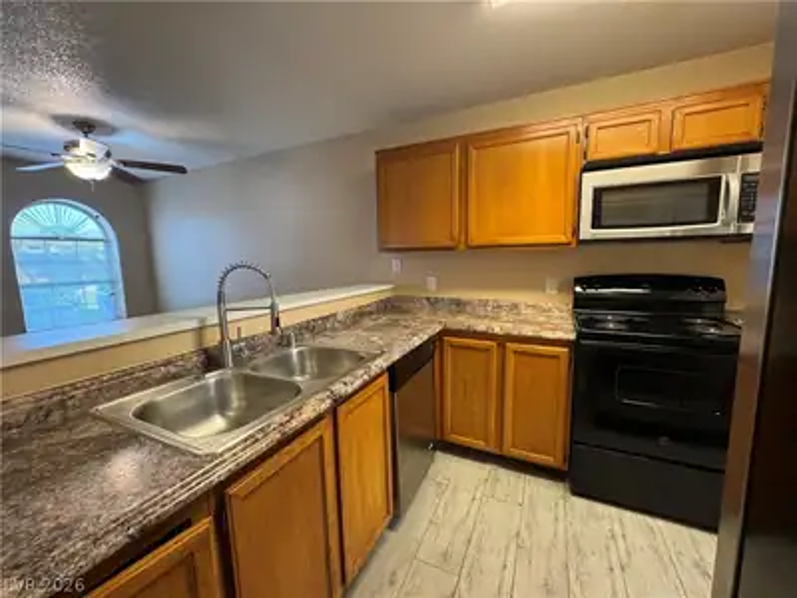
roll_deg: +0.8
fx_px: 322
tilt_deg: -7.7
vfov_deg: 85.7
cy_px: 299
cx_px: 398
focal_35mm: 14
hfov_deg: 102.1
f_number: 2.2
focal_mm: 2.22
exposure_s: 1/60
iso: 200
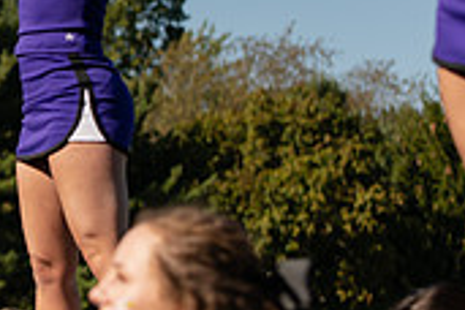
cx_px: -193
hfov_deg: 8.5
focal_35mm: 238
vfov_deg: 5.8
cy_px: -7
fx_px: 3074
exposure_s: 1/2000
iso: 160
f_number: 4
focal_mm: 70
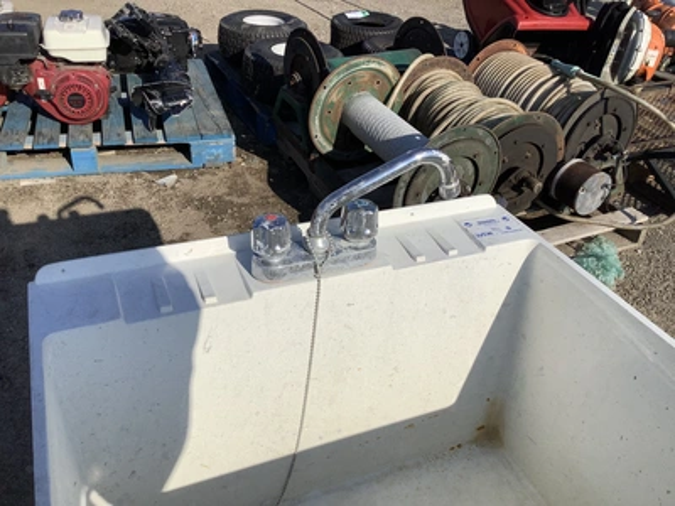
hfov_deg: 58.4
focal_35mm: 31
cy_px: 253
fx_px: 604
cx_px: 338
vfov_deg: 45.4
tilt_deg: -33.3
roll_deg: -6.4
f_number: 2.4
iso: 25
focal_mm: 3.3
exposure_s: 1/3401
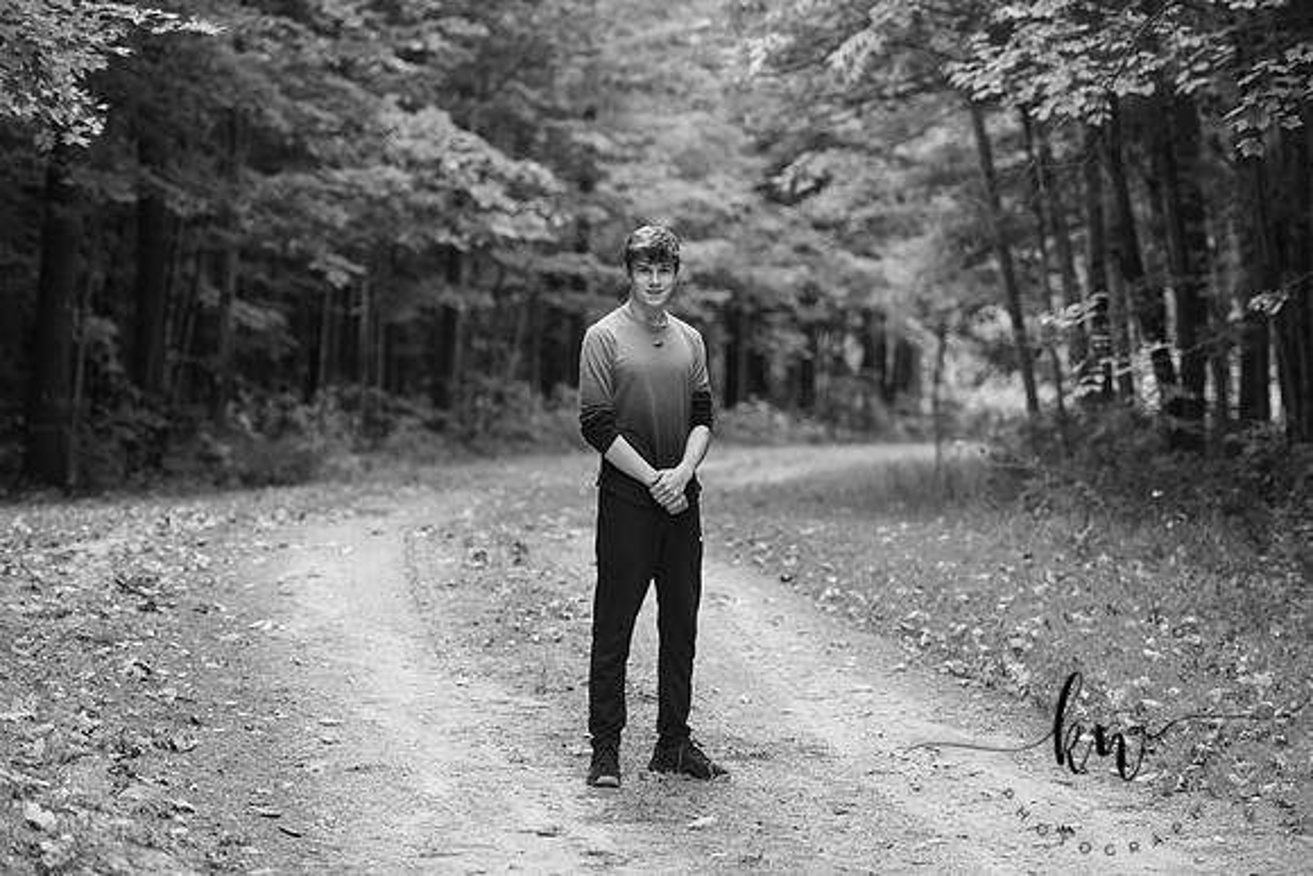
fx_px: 3830
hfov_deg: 19.5
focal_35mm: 105
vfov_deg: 13.0
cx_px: 656
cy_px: 438
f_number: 2.8
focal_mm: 105
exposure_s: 1/320
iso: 500
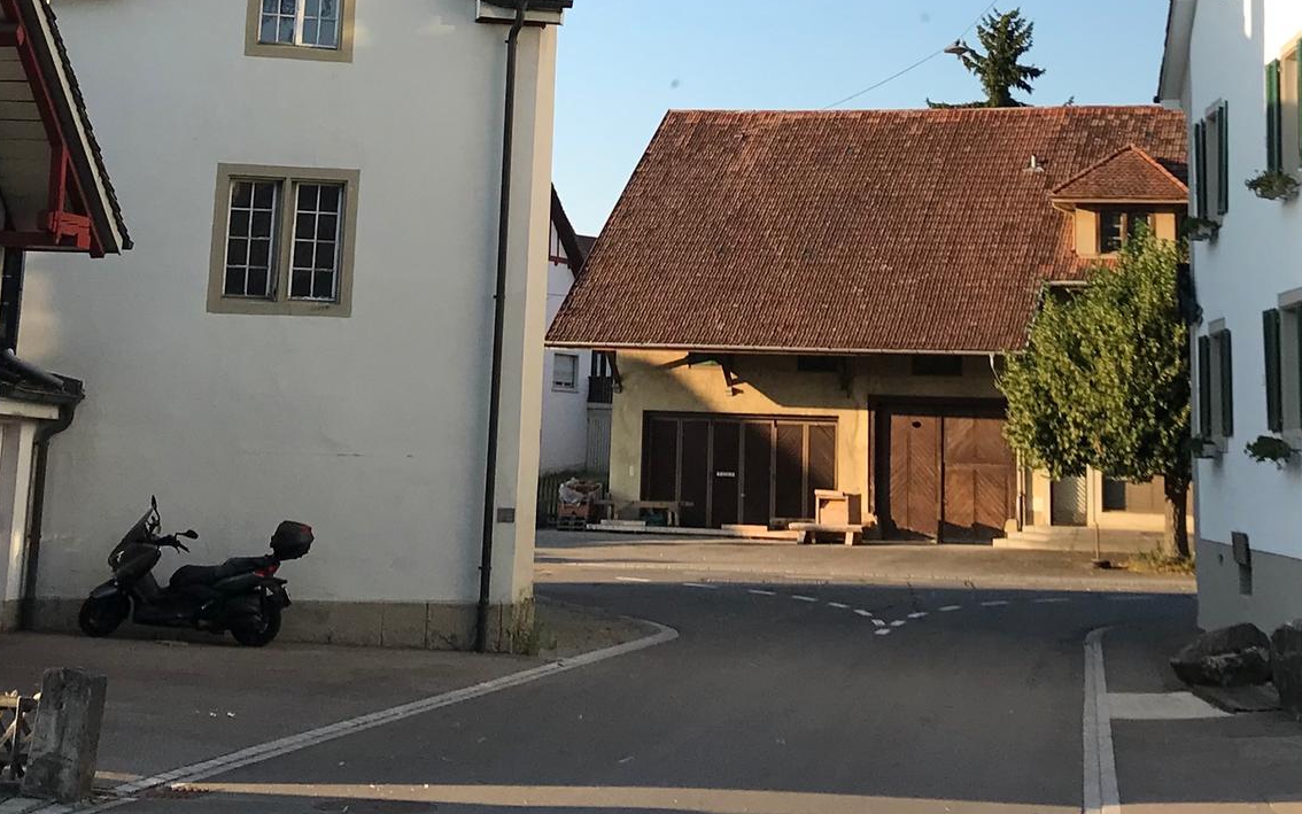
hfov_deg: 30.6
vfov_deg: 18.6
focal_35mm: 67
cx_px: 705
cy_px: -122
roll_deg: -1.6
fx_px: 2378
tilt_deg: +14.0
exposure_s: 1/967
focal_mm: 3.99
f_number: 1.8
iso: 20
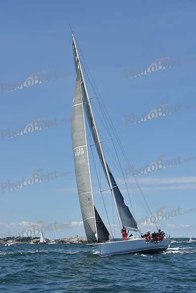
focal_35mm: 70
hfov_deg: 19.5
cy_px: 146
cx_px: 98
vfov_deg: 28.8
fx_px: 571
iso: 250
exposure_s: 1/1000
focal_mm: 70
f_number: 10
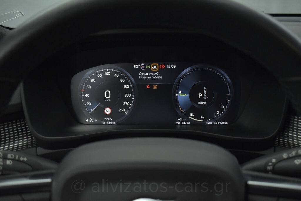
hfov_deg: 55.1
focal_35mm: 34
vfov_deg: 38.4
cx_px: 150
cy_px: 100
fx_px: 289
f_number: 3.8
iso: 1600
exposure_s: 1/100
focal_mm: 23
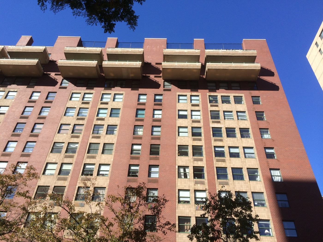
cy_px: 121
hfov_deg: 60.0
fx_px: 280
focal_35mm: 30
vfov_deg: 46.8
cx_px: 162
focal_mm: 4.12
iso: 32
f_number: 2.2
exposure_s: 1/1520
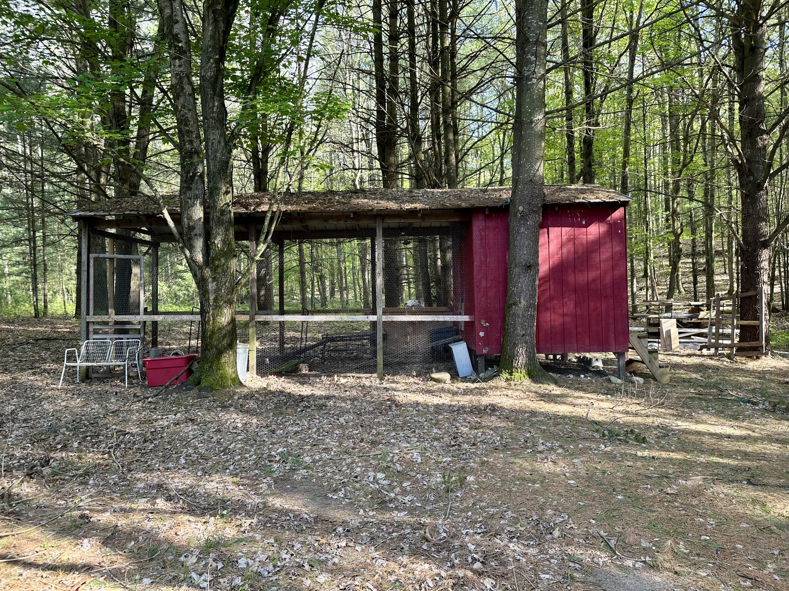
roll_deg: +3.1
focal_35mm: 24
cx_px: 394
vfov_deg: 56.8
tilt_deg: +0.6
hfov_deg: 71.6
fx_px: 547
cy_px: 296
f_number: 1.78
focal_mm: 6.86
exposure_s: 1/137
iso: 64
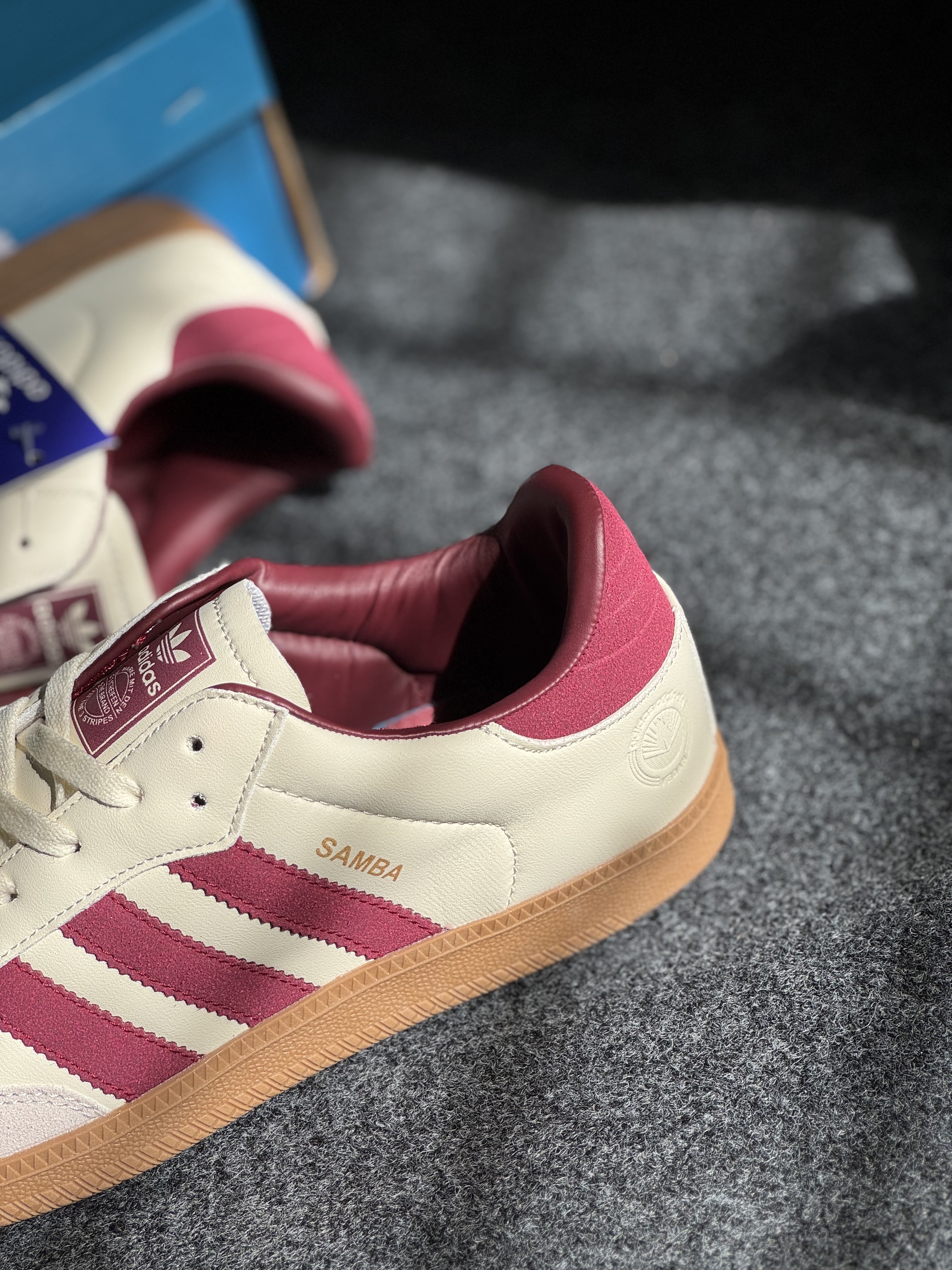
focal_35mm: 77
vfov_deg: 25.3
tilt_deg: -40.3
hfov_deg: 19.1
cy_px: 635
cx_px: 476
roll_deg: +15.1
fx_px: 2824
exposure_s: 1/567
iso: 25
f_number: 2.8
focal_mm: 9
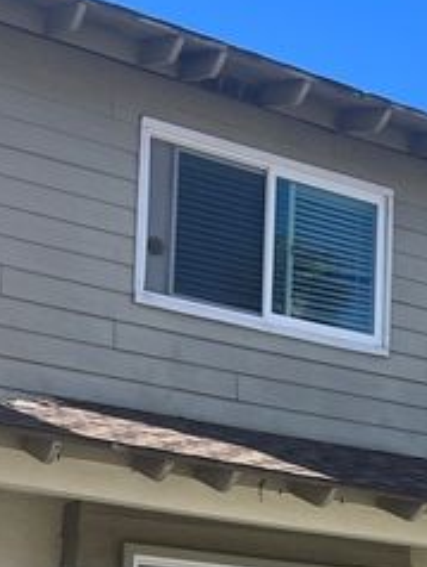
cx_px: 205
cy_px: 611
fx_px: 1149
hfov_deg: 21.0
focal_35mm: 70
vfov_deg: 25.8
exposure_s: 1/1642
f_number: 1.6
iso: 32
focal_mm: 5.1
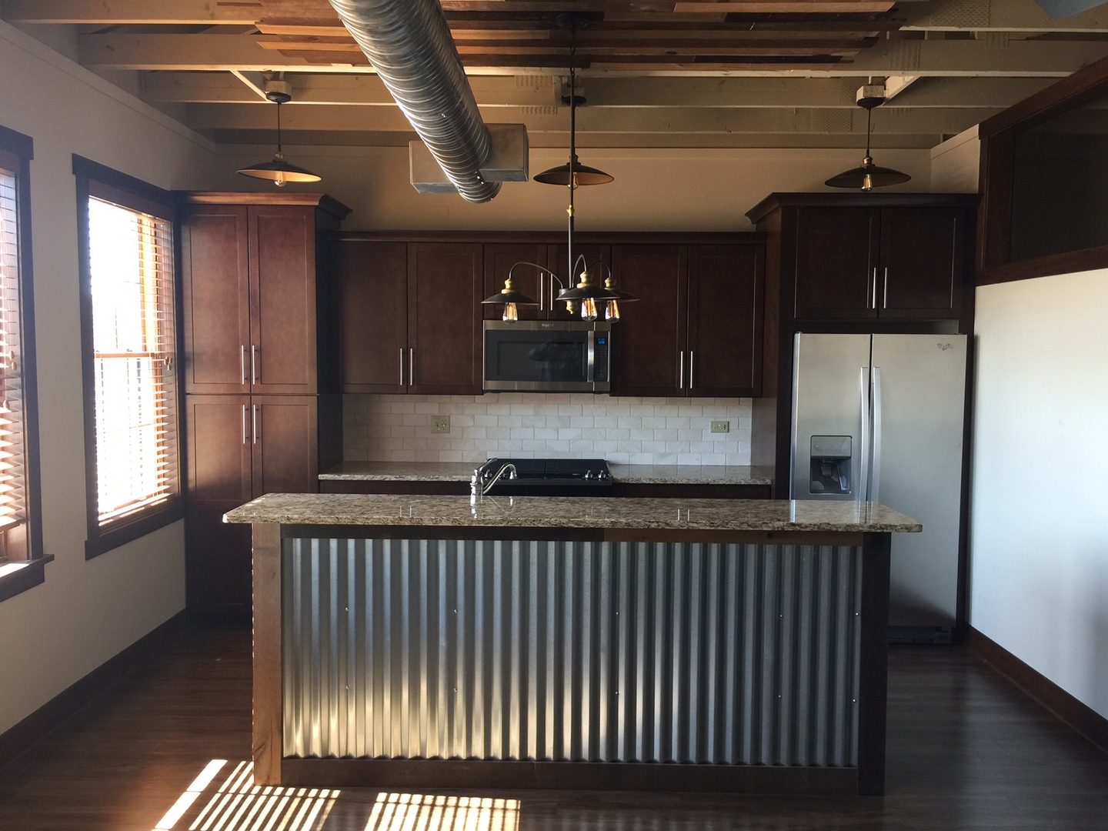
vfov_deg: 48.2
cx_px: 554
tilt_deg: -3.3
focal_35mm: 29
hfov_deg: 61.7
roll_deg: -1.6
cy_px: 416
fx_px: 928
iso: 40
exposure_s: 1/15
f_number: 2.2
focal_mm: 4.15
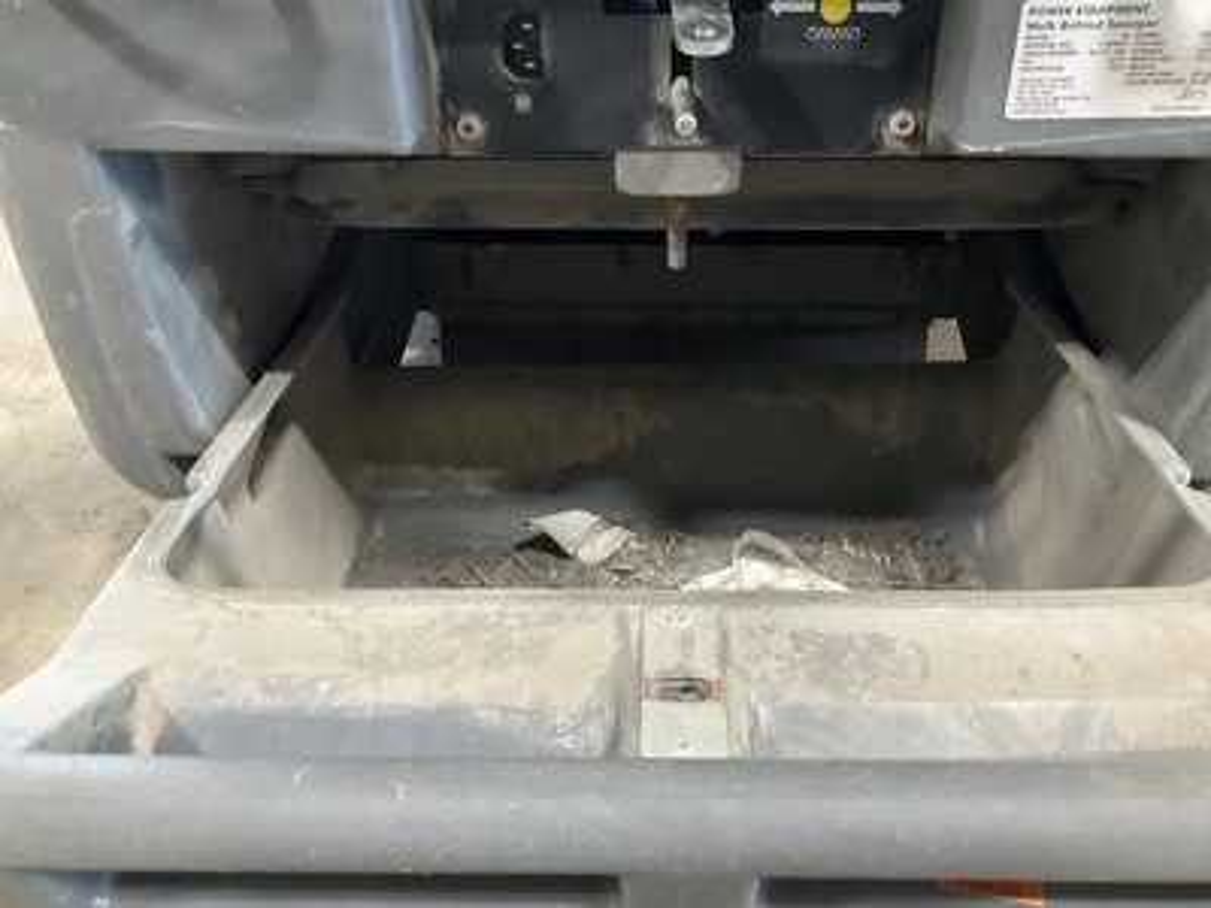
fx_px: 1015
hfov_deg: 61.7
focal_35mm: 29
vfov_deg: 48.2
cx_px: 606
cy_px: 454
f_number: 1.8
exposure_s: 1/40
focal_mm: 3
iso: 200
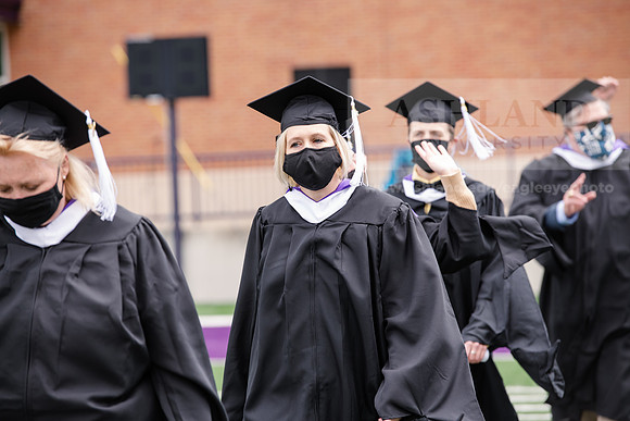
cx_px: 315
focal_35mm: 185
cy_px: 210
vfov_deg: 7.4
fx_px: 3238
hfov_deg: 11.1
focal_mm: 185
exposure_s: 1/500
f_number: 5
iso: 400
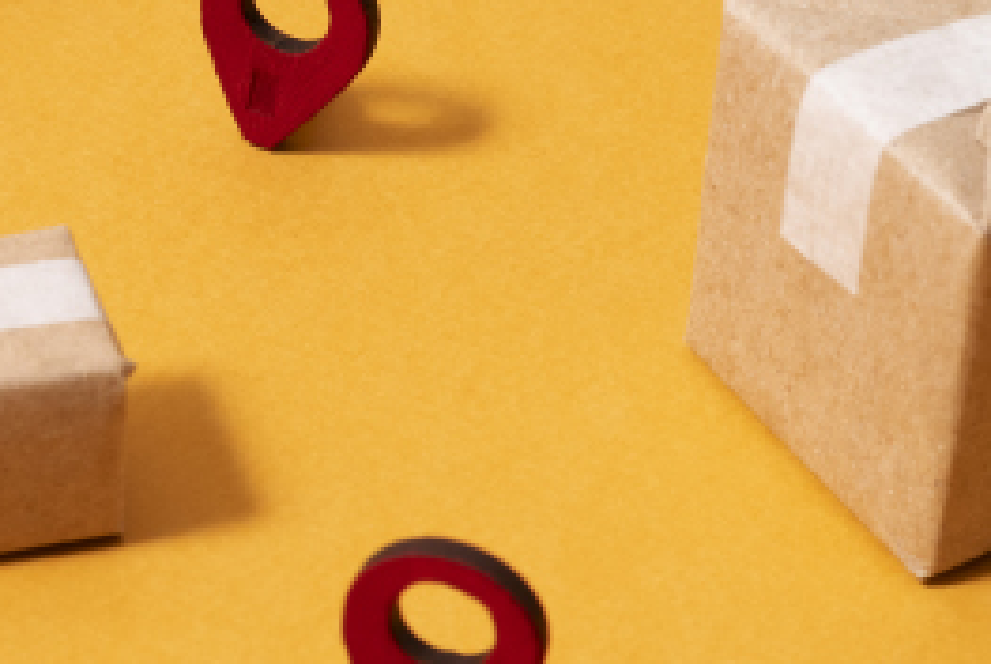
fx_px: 5236
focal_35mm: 190
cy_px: 332
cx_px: -279
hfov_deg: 10.6
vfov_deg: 7.2
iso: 200
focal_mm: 50
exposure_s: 1/125
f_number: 10
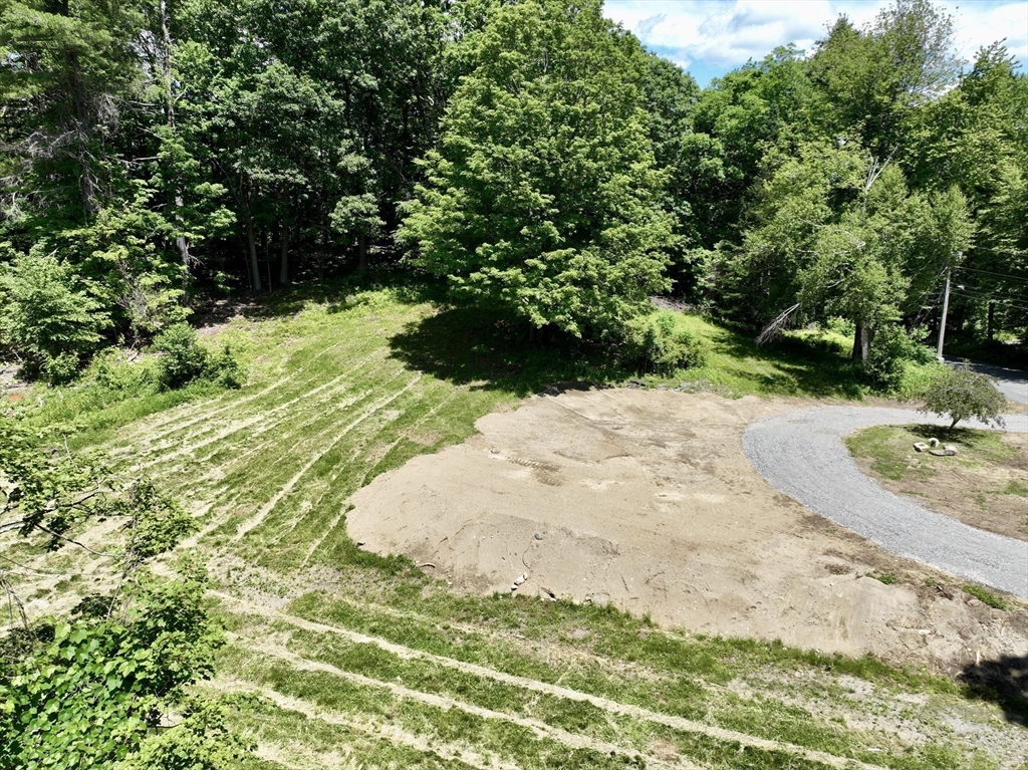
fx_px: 712
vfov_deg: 56.8
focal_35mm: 24
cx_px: 514
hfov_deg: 71.6
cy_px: 385
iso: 100
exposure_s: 1/1250
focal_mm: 12.29
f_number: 2.8
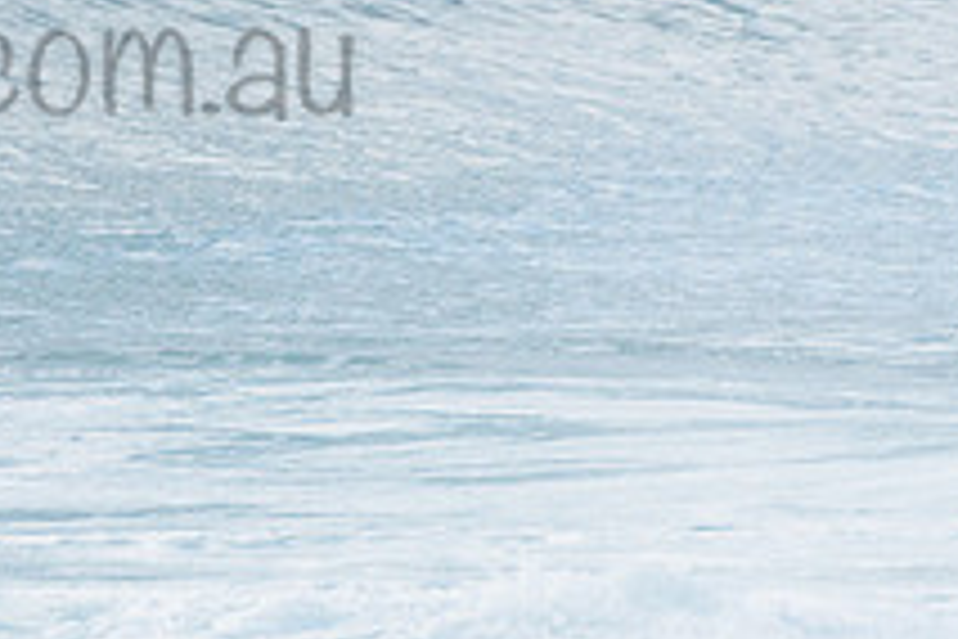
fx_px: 44331
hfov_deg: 1.2
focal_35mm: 1666
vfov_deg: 0.8
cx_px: -414
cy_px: 54
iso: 640
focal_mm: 500
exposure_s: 1/2000
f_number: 5.6
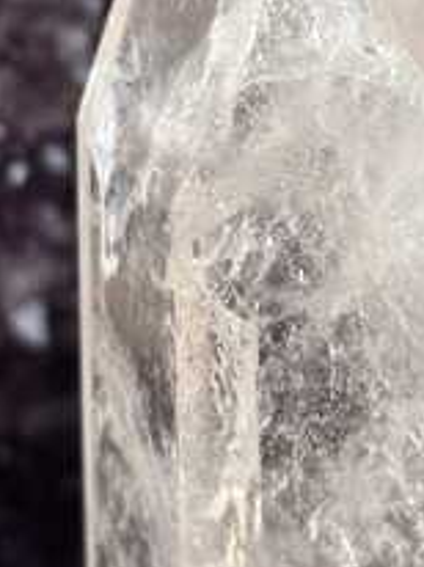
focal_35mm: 101
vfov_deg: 19.3
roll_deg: +0.0
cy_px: 105
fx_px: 1653
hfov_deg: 14.6
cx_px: 319
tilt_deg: -18.2
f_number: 1.6
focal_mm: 5.96
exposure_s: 1/40
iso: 200
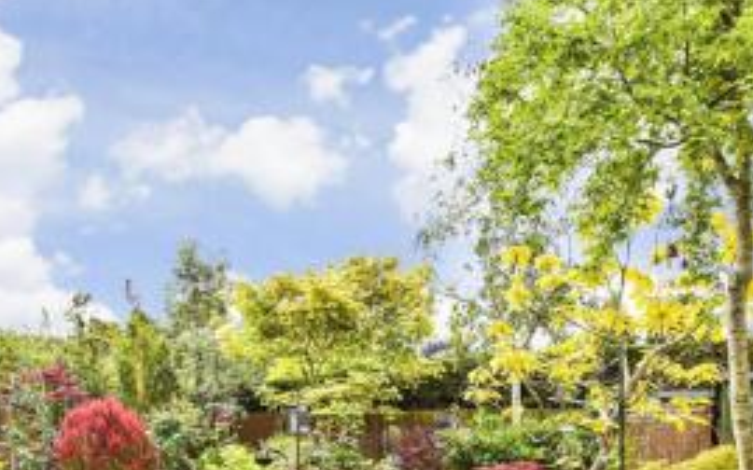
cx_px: 238
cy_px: 432
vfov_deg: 41.9
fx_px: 554
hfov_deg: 66.2
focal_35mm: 27
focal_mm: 10
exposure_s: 1/400
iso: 320
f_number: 8
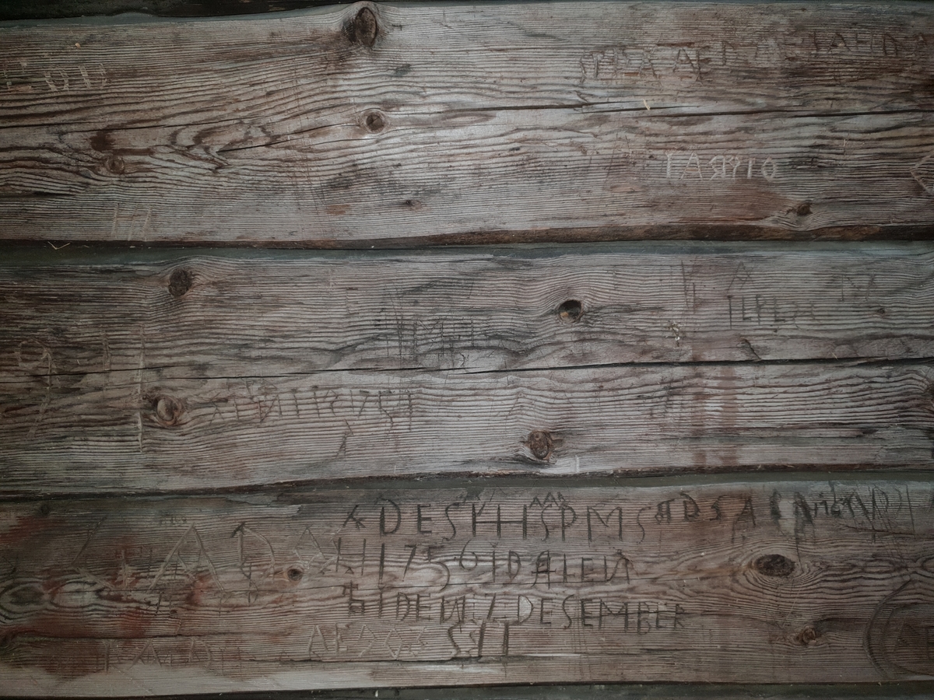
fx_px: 702
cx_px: 467
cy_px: 350
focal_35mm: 26
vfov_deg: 53.1
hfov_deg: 67.3
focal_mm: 4.3
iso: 80
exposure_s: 1/50
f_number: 1.5
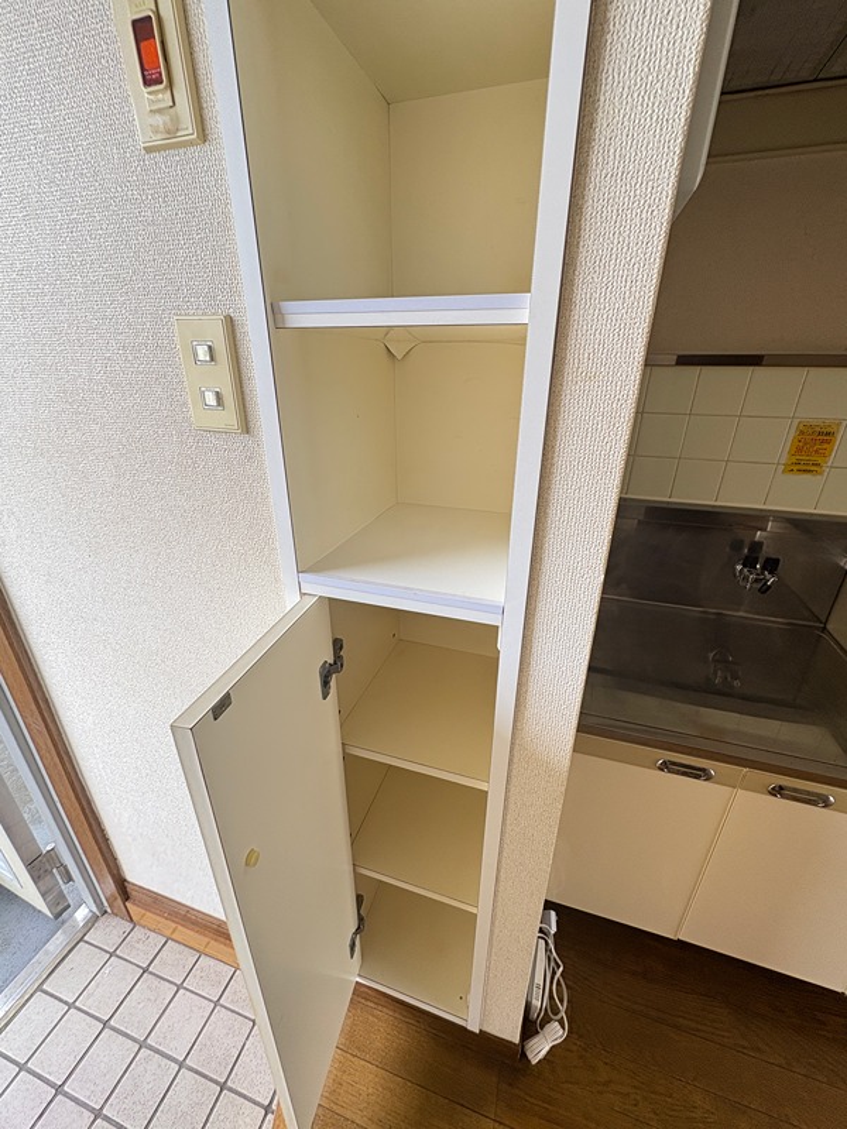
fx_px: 457
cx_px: 424
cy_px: 564
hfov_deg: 85.7
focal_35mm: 14
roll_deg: -0.1
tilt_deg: -22.3
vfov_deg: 102.1
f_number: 2.2
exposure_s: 1/99
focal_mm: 2.22
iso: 160
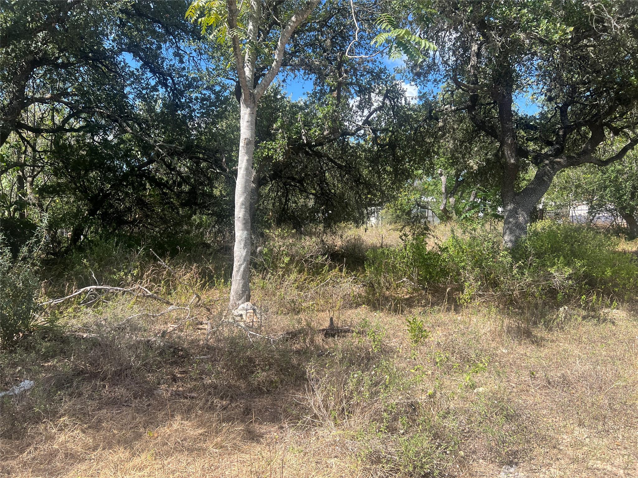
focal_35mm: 26
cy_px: 239
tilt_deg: -2.7
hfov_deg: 67.3
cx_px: 319
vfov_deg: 53.1
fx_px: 479
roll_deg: -1.1
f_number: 1.5
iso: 50
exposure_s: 1/1344
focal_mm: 5.7
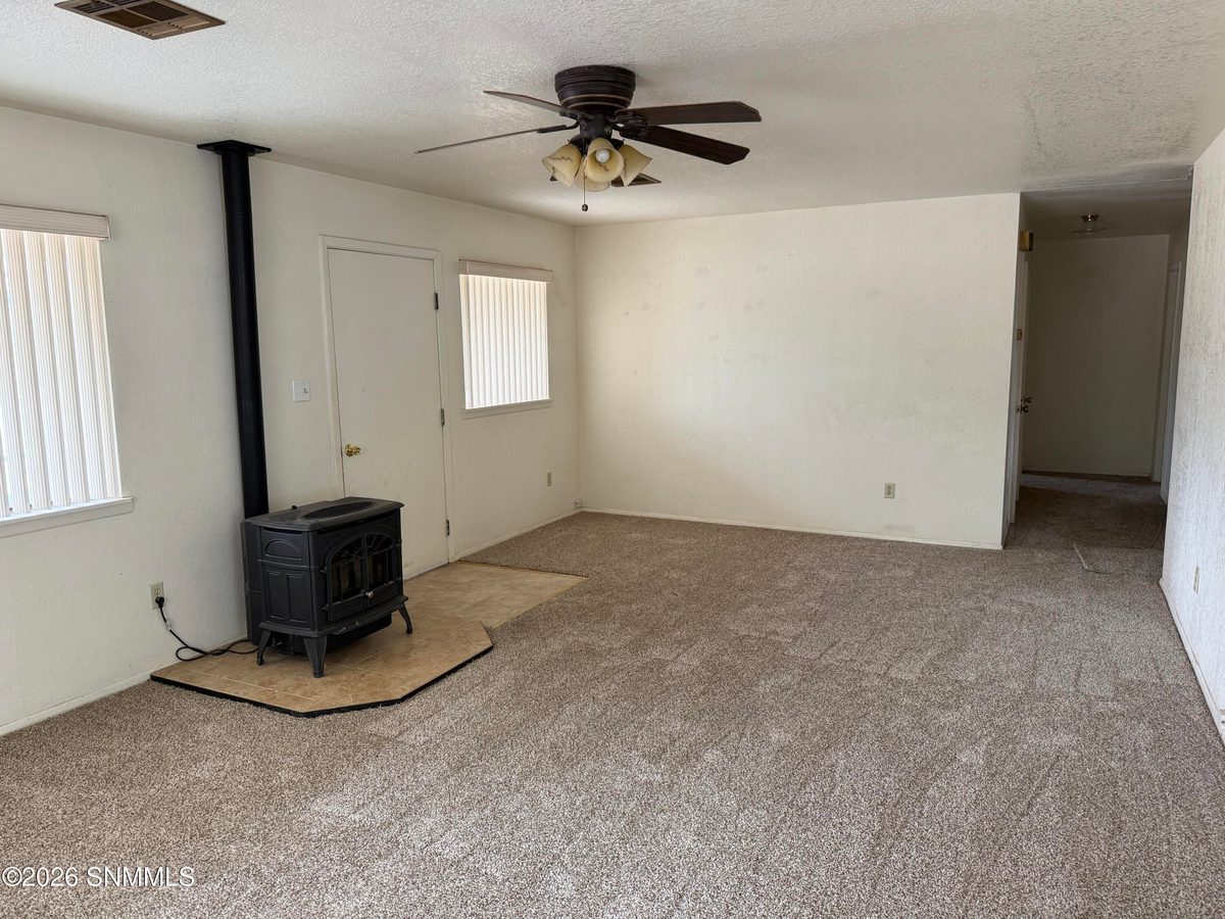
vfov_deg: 56.8
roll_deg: +0.7
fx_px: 849
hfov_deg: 71.6
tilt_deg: -7.6
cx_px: 612
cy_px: 460
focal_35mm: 24
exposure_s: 1/121
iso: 160
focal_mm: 6.76
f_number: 1.78
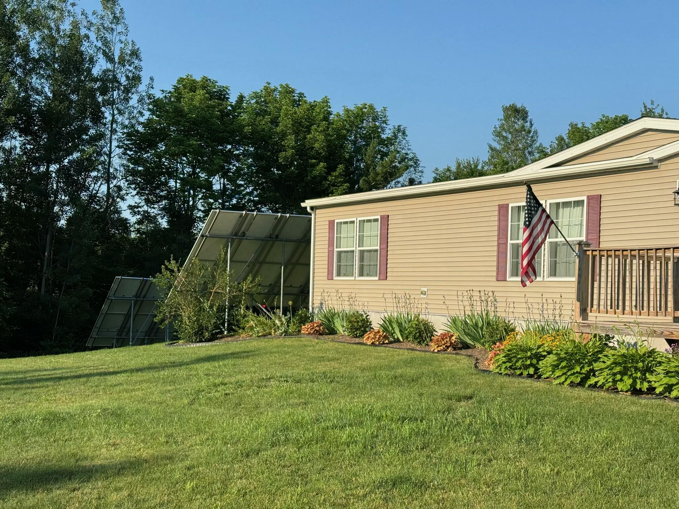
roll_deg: -2.0
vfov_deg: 30.3
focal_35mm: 48
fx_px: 942
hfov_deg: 39.7
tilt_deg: +0.1
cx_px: 340
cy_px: 254
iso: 64
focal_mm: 6.76
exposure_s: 1/3610
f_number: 1.78
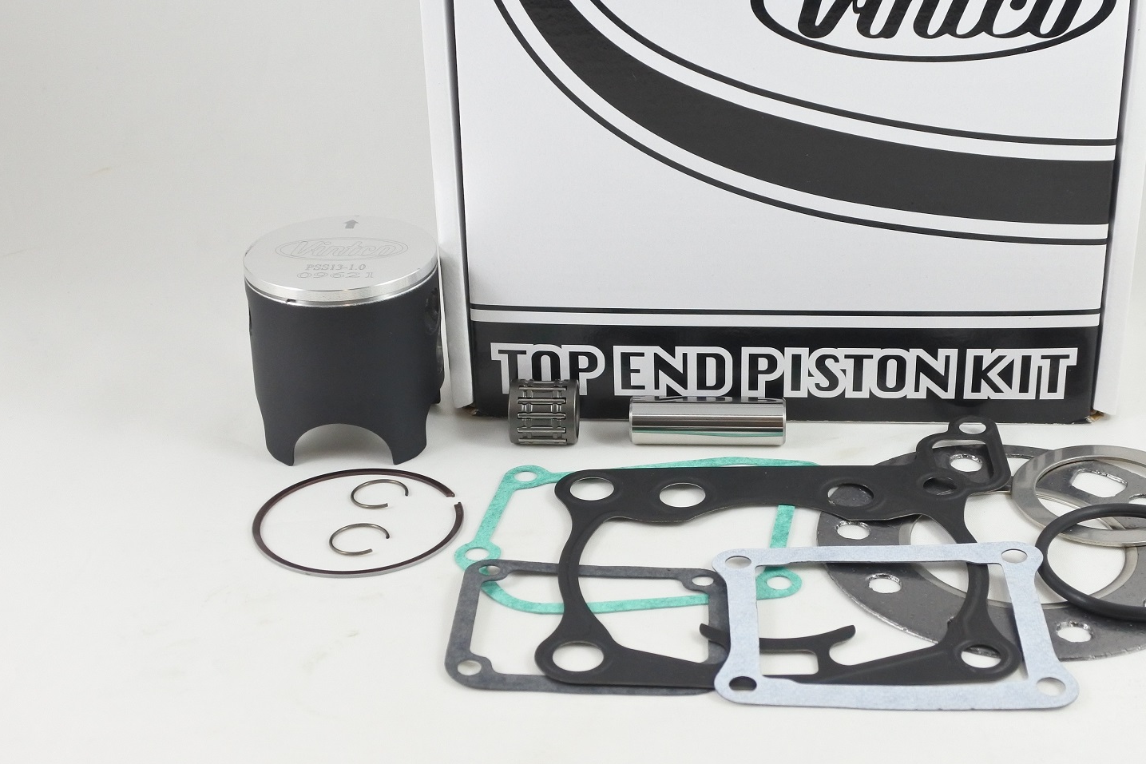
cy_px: 287
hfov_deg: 40.2
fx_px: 1560
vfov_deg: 27.4
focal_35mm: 49
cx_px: 684
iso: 560
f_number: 4
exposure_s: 1/125
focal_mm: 14.3
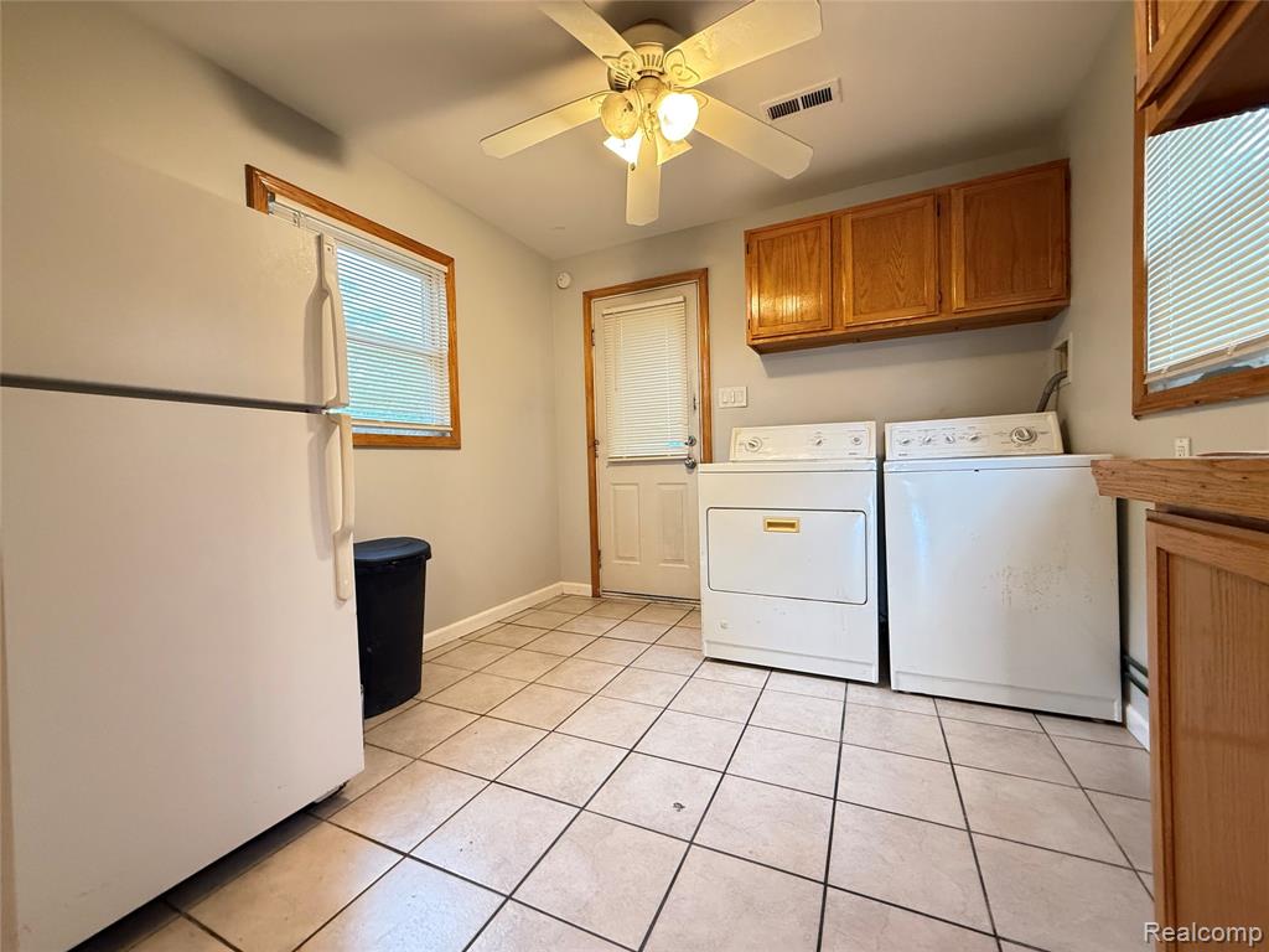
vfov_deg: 85.7
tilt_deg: -0.8
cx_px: 634
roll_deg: +1.6
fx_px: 513
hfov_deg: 102.1
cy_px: 476
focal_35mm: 14
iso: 640
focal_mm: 2.22
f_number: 2.2
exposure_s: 1/60
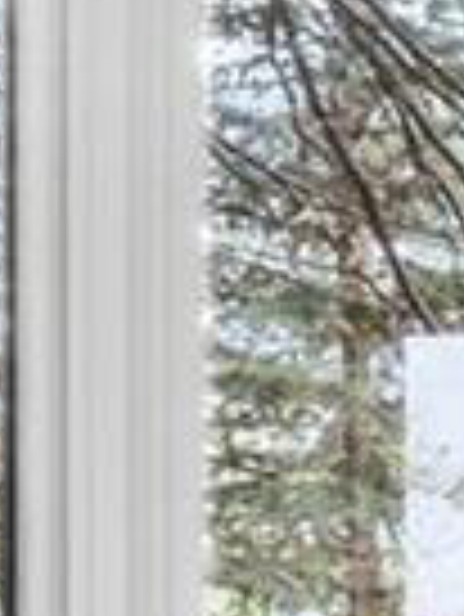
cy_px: 1138
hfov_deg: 4.8
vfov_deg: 10.3
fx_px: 3194
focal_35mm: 179
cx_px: 2960
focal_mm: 16
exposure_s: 1/2.5
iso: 500
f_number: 8
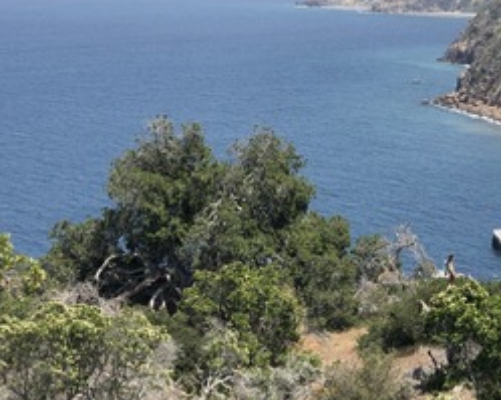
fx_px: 1853
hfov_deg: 15.4
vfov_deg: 12.3
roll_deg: -1.3
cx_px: 290
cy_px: 78
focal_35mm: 125
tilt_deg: -4.3
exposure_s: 1/666
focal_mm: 6.6
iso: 20
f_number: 2.8
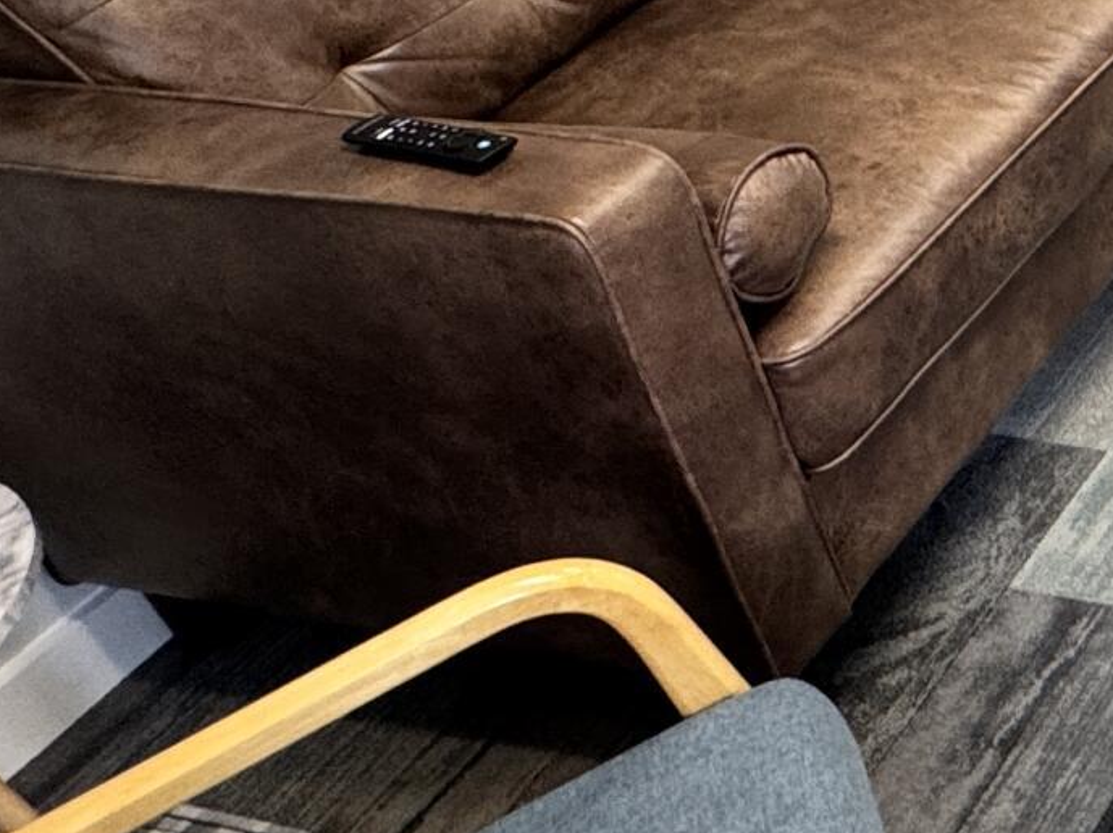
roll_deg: +2.1
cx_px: 1843
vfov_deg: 22.4
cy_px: -126
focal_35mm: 61
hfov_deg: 22.8
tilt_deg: -28.5
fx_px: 1960
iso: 160
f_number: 2.2
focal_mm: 2.22
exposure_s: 1/60
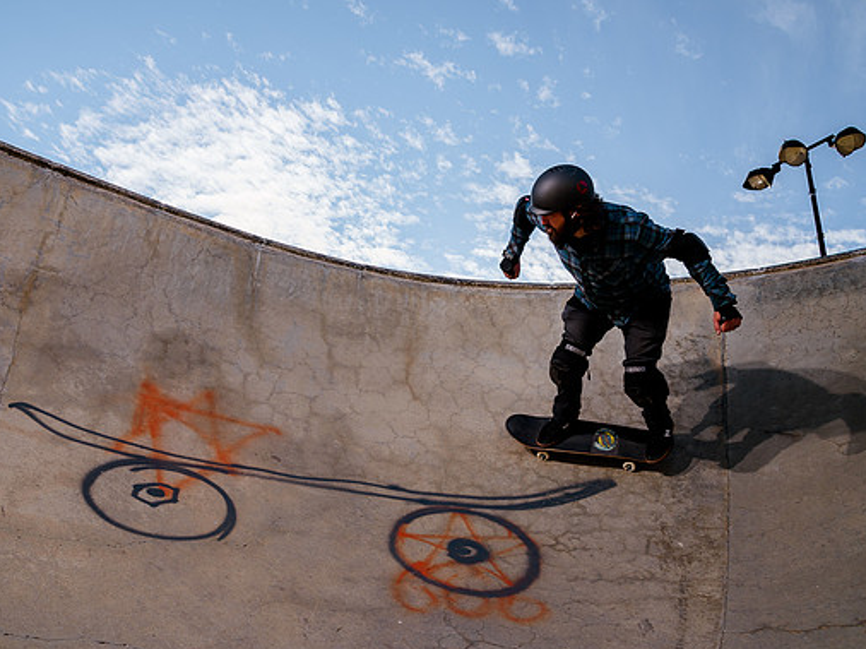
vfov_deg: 45.4
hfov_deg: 58.3
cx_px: 395
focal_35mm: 31
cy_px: 327
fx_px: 775
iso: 200
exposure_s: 1/500
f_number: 7.1
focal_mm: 24
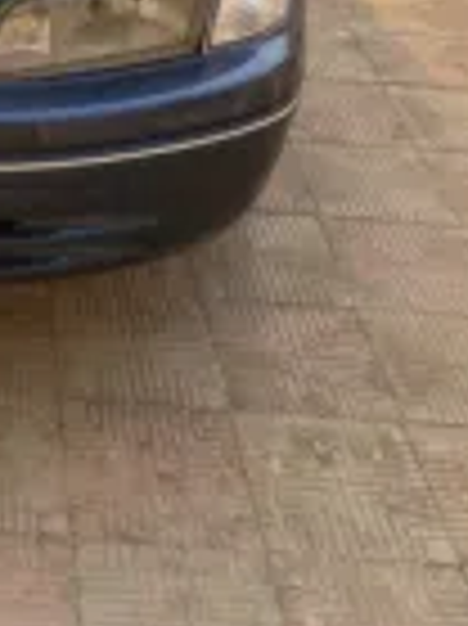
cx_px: -158
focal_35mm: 75
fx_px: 1354
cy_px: -225
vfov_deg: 22.7
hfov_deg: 18.2
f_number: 1.8
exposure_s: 1/231
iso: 32
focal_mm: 4.25
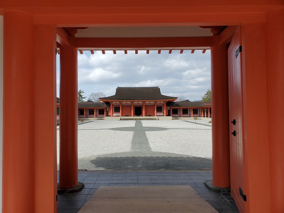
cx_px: 142
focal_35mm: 26
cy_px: 106
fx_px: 213
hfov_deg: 67.3
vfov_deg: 53.1
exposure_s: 1/1315
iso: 50
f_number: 2.4
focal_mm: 4.3
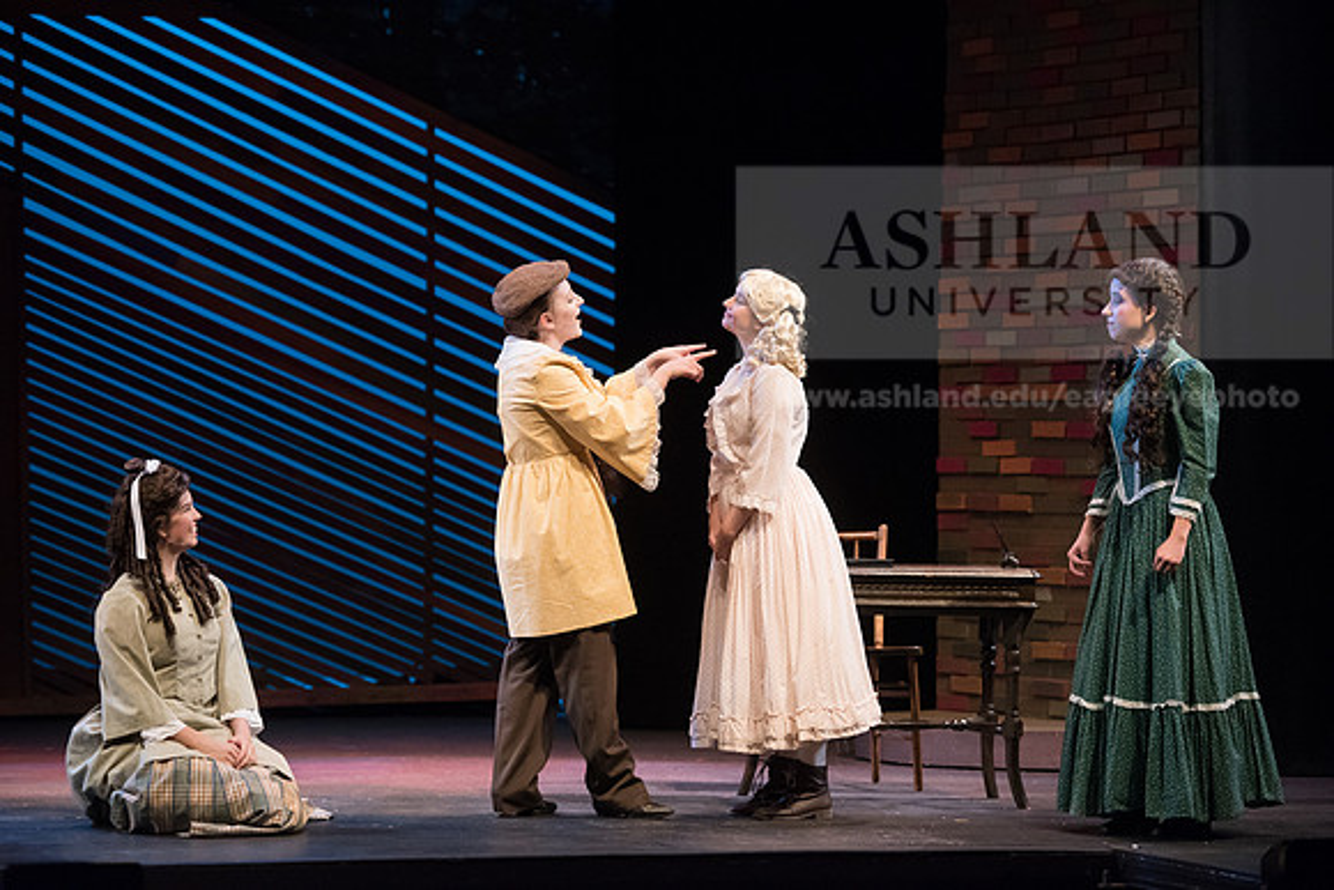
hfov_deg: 16.4
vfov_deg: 11.0
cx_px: 667
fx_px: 4633
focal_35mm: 125
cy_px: 445
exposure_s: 1/320
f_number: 3.2
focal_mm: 125
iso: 4000
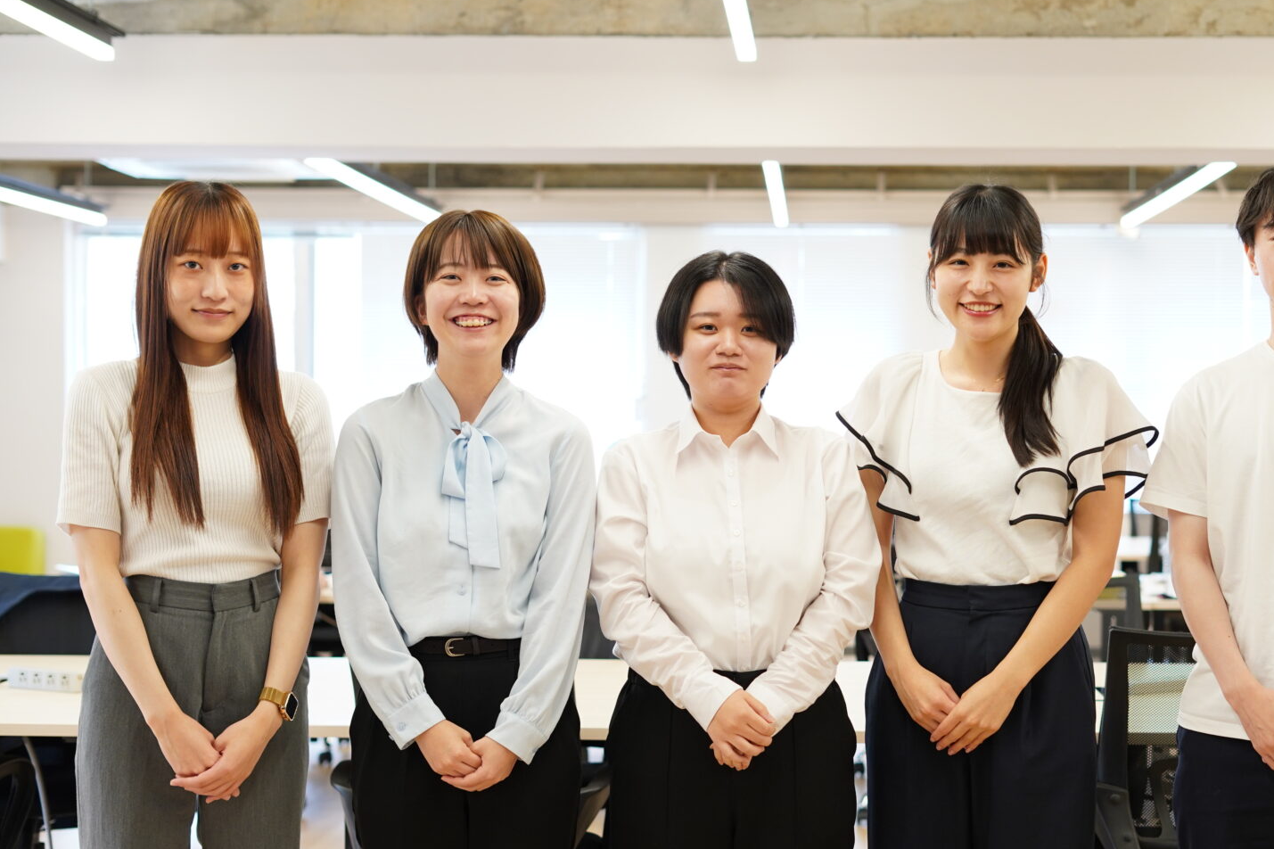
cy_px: 465
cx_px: 773
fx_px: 2229
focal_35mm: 63
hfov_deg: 31.8
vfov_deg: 21.6
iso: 800
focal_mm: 50
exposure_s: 1/200
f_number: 2.8
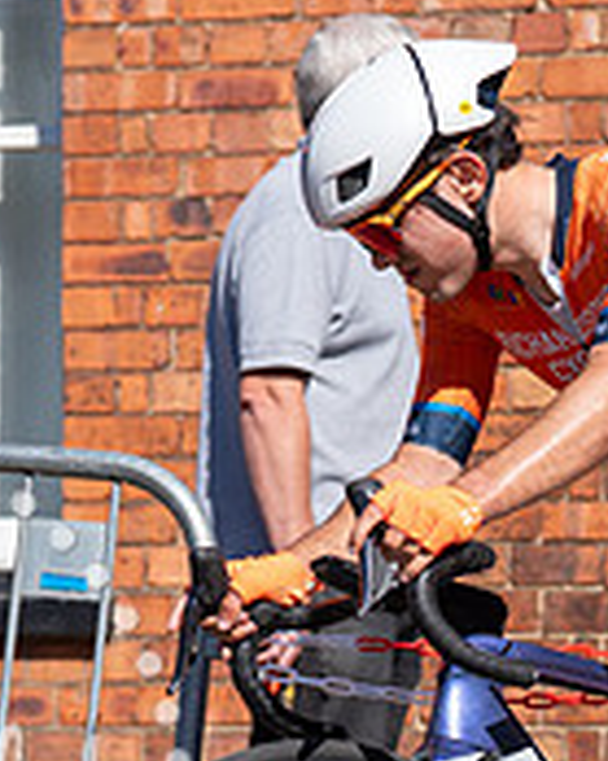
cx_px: 464
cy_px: 597
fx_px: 4930
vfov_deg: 8.8
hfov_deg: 7.0
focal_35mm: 219
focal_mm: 70
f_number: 3.5
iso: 100
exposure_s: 1/1000
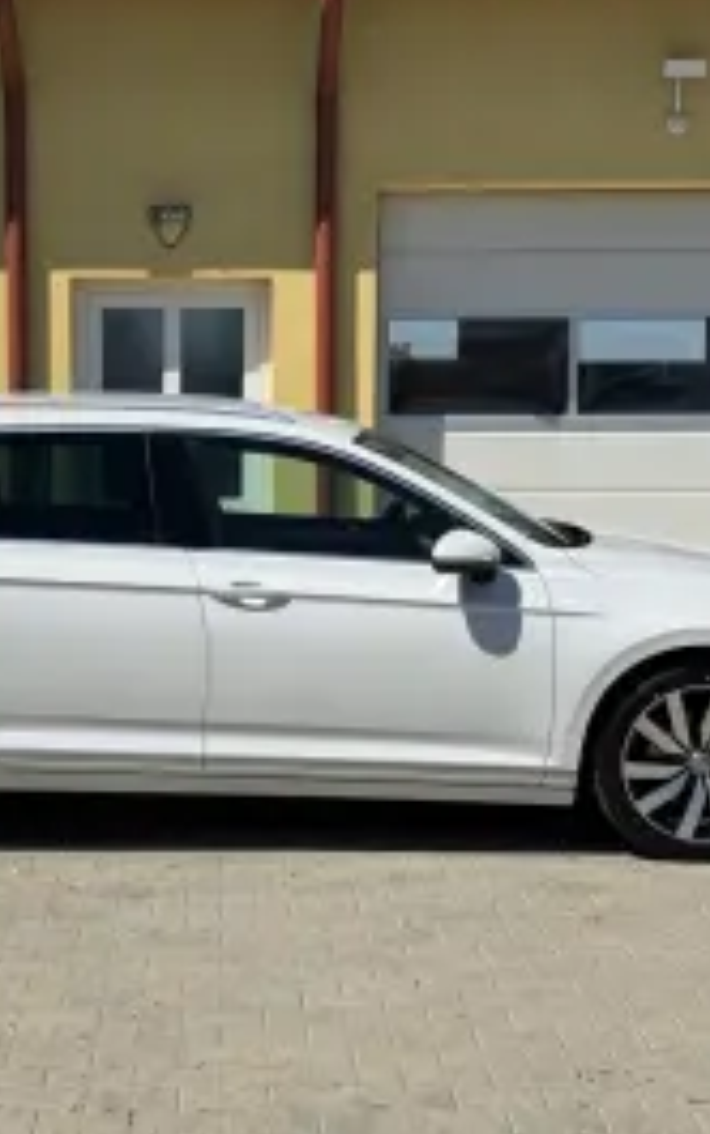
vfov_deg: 29.8
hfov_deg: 18.8
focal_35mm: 69
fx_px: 2133
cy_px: 561
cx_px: 210
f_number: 1.78
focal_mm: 6.76
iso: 80
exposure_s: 1/11364
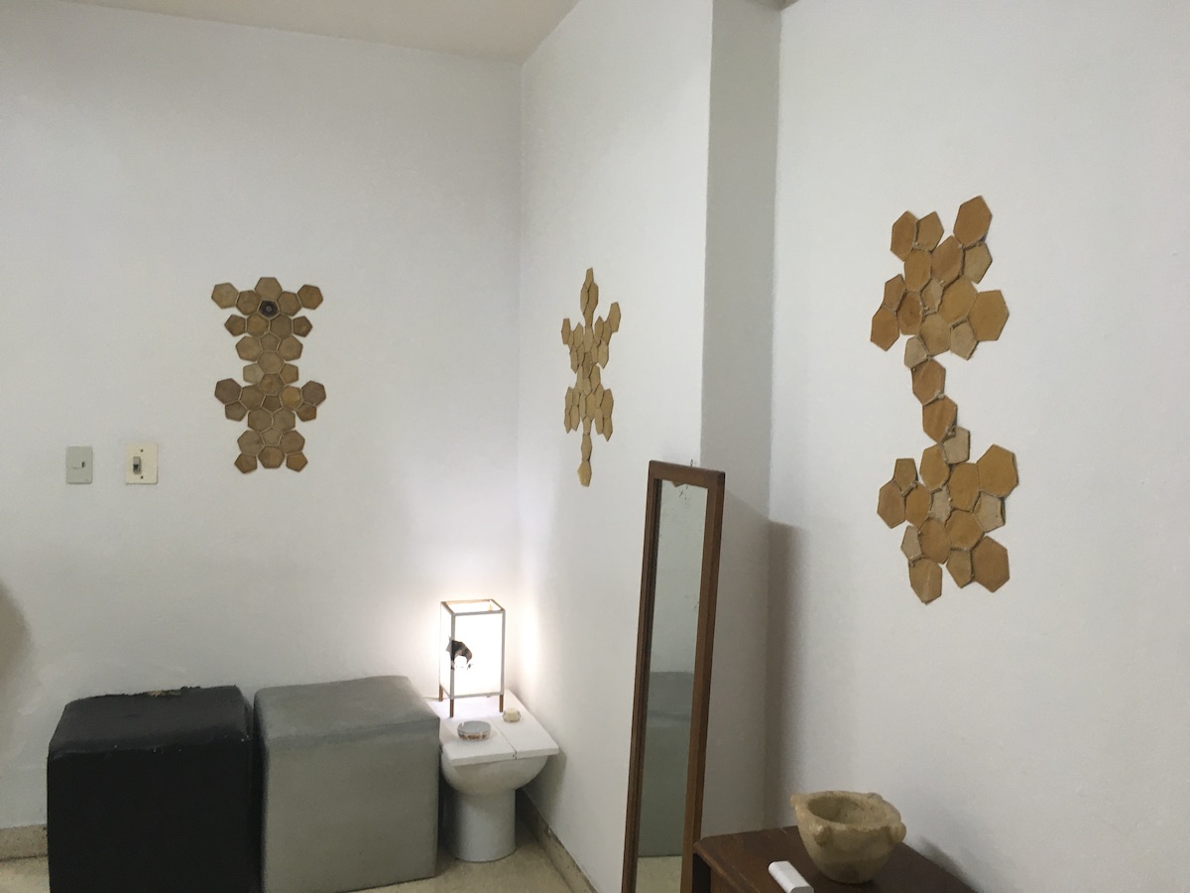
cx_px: 595
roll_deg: -1.0
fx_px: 997
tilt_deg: -2.2
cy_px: 446
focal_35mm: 29
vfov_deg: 48.2
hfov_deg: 61.7
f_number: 2.2
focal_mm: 4.15
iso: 64
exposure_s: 1/30
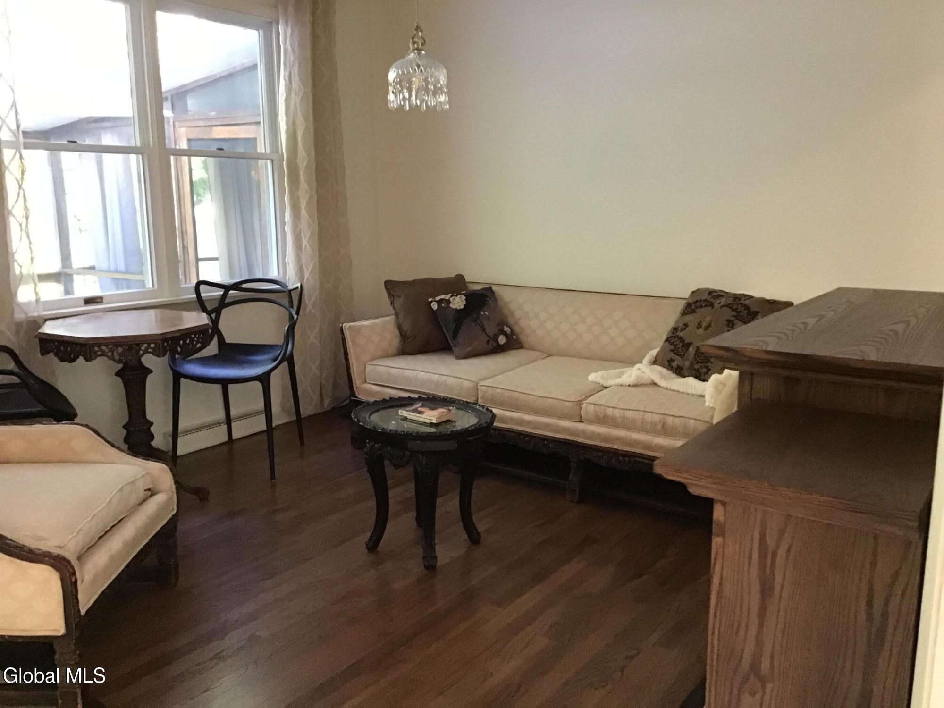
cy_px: 354
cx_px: 472
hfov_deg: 58.4
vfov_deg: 45.4
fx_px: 845
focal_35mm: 31
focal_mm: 3.3
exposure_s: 1/30
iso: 250
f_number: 2.4
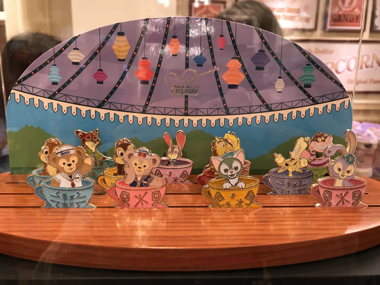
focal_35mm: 28
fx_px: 307
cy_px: 142
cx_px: 190
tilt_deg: -12.6
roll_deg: -1.5
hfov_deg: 63.4
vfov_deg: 49.7
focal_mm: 3.99
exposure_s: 1/17
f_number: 1.8
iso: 40
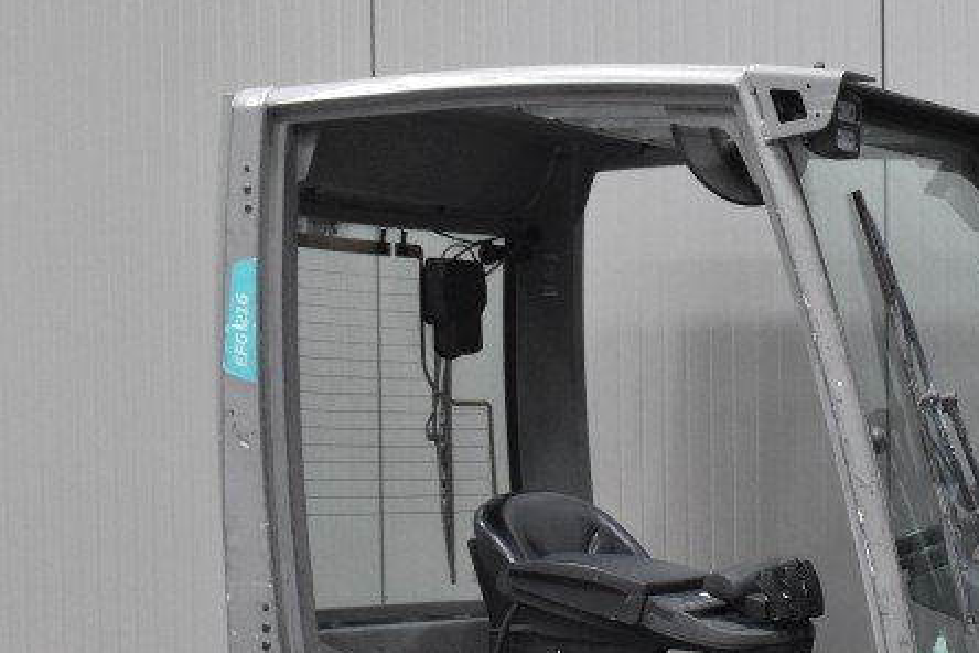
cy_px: 679
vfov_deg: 12.4
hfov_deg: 18.3
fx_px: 2973
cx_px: 935
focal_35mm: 109
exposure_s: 1/25
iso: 1600
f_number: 5.6
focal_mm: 27
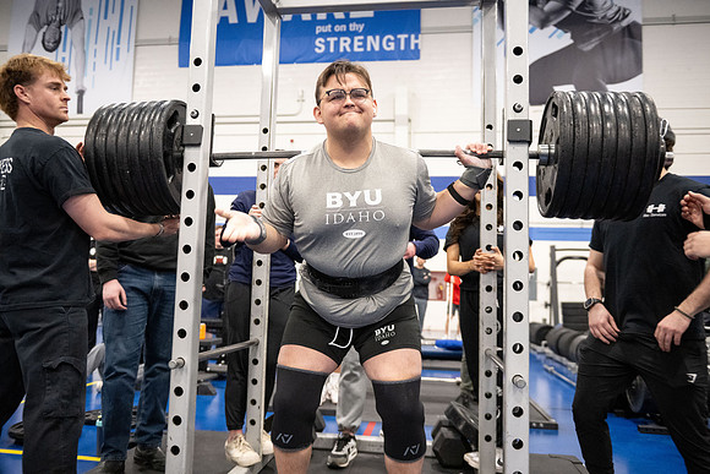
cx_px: 355
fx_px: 552
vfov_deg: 46.4
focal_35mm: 28
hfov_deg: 65.5
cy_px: 237
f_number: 2.8
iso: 6400
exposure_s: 1/200
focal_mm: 28
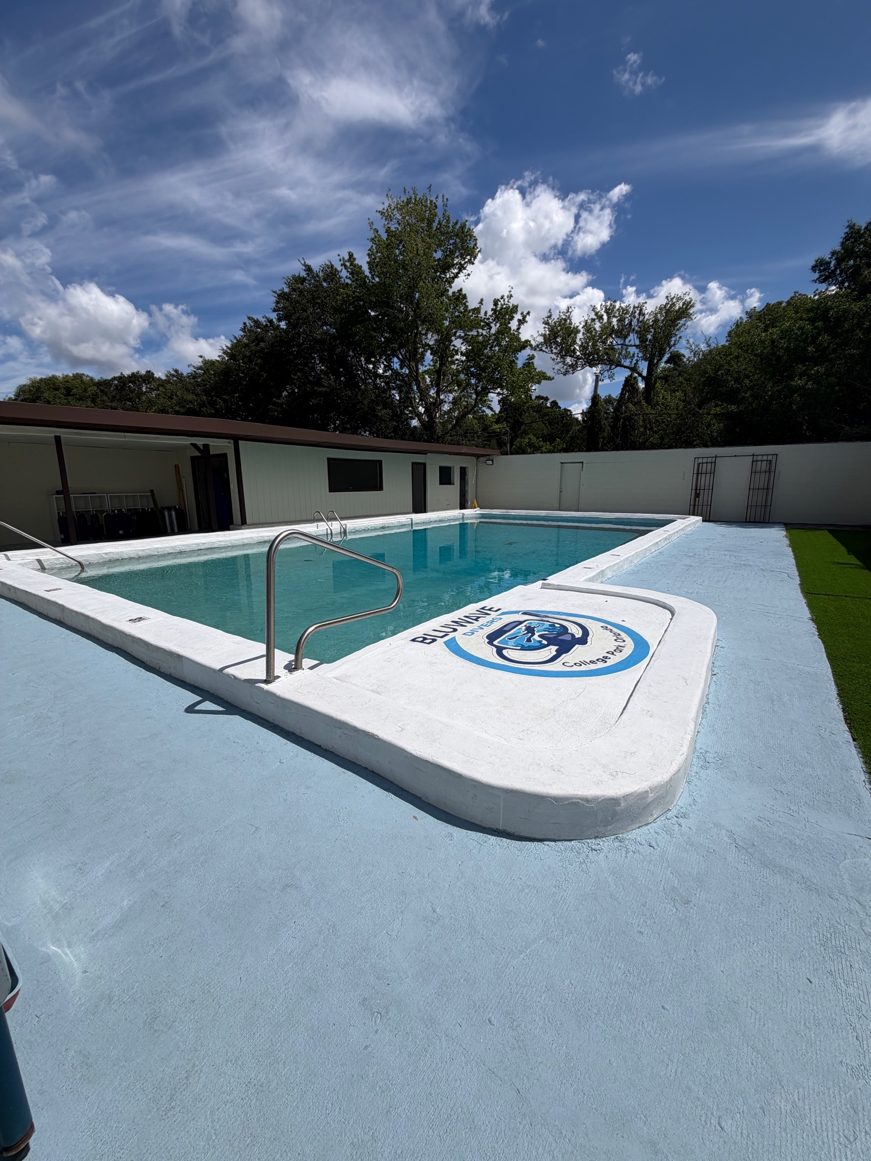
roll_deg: +0.4
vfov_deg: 102.1
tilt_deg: -12.0
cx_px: 436
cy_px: 580
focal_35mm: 14
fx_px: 470
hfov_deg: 85.7
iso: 20
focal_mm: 2.22
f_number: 2.2
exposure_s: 1/1901
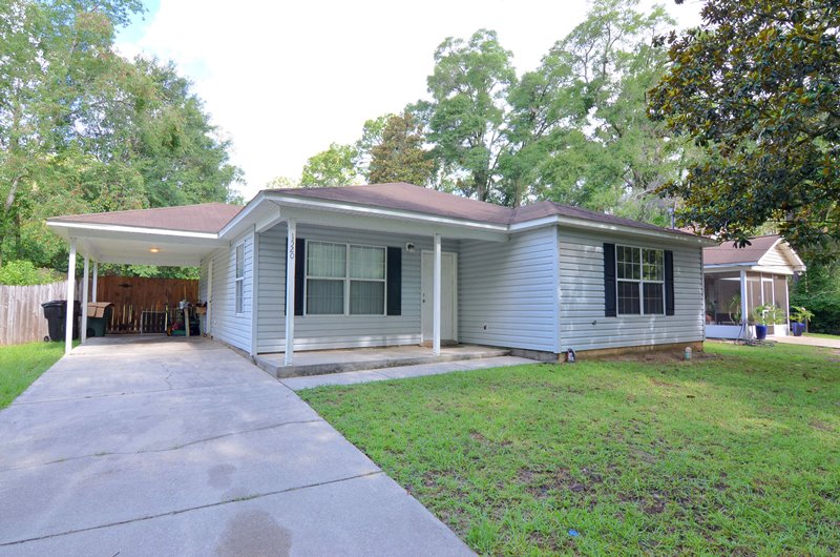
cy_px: 278
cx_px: 420
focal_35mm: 20
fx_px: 454
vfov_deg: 63.0
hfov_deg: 85.5
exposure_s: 1/20
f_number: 8
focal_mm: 13
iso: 100
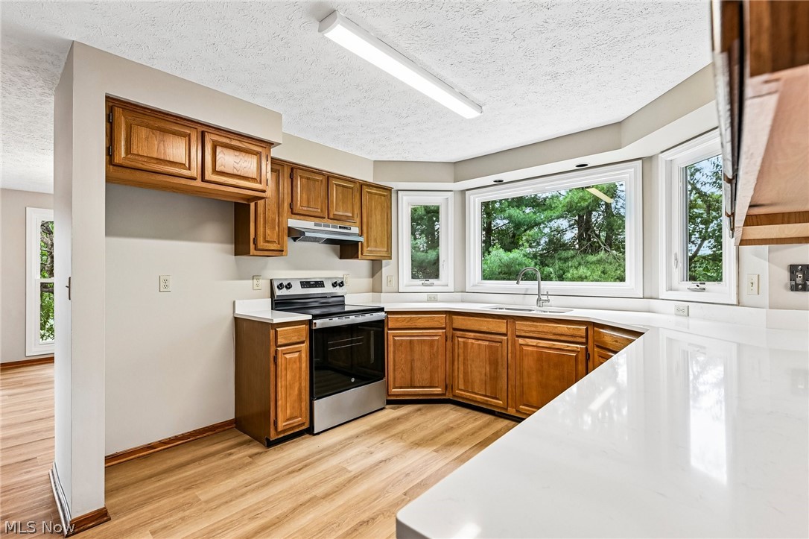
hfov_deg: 96.8
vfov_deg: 73.7
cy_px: 270
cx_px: 404
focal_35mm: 16
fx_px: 359
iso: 1000
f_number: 6.3
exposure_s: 1/200
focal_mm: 16
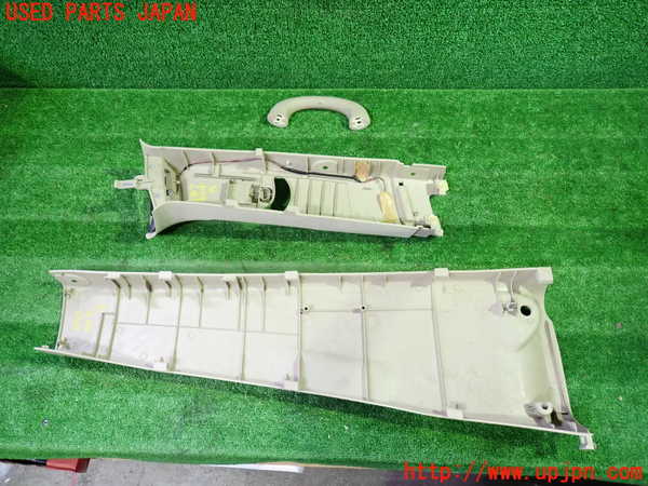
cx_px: 324
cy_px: 243
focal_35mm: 25
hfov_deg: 69.4
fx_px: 468
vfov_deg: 54.9
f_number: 2
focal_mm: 4.5
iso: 400
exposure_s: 1/30
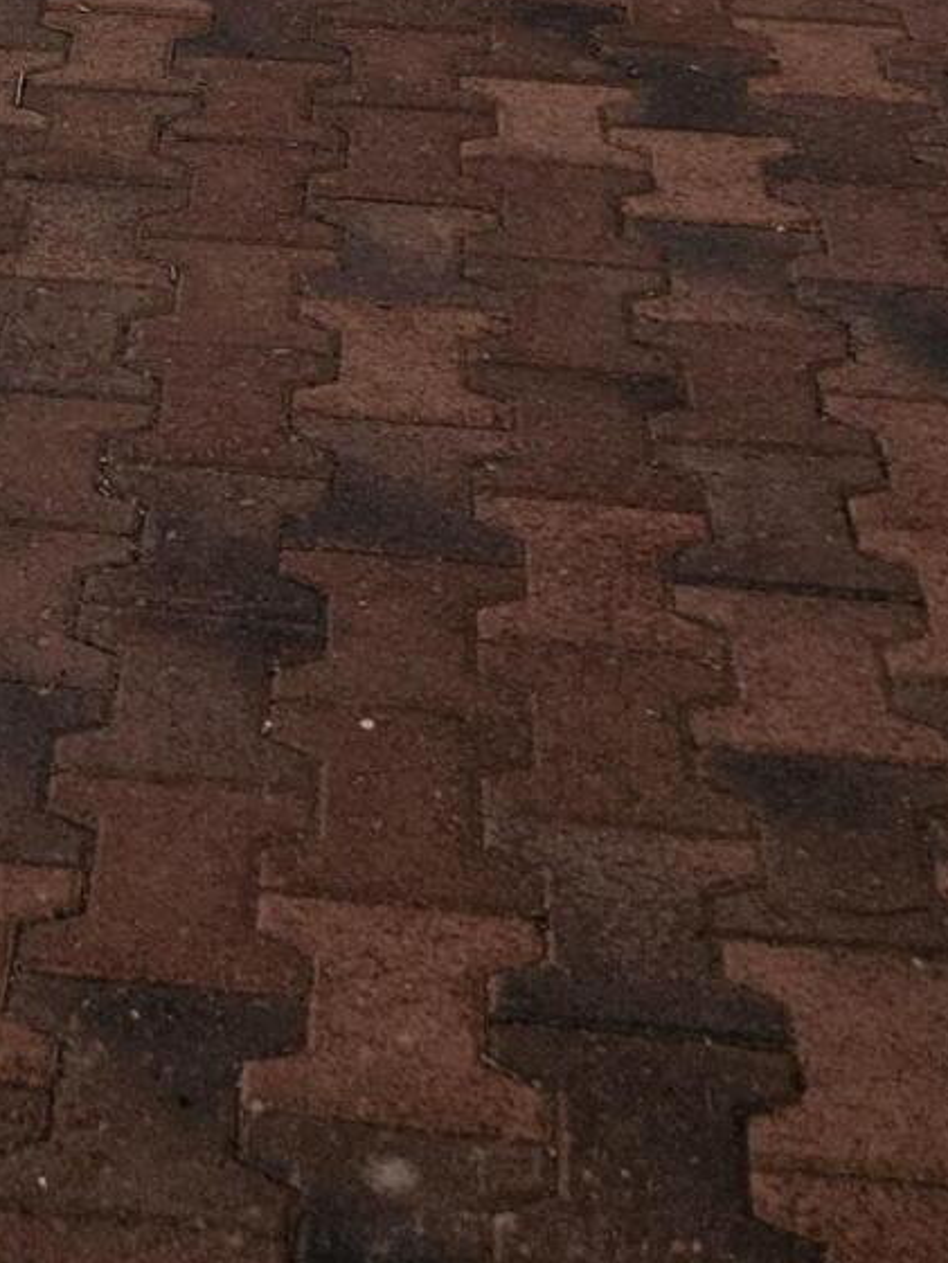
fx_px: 2993
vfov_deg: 18.7
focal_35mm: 82
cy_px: -984
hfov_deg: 17.6
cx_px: -14
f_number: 1.8
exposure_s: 1/937
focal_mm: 5.4
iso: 25
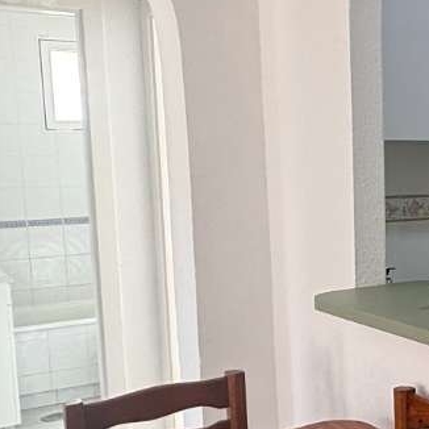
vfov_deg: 30.0
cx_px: 520
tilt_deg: -7.1
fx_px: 799
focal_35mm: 57
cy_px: 244
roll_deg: +0.2
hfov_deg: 26.6
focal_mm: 2.22
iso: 80
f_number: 2.2
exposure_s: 1/100
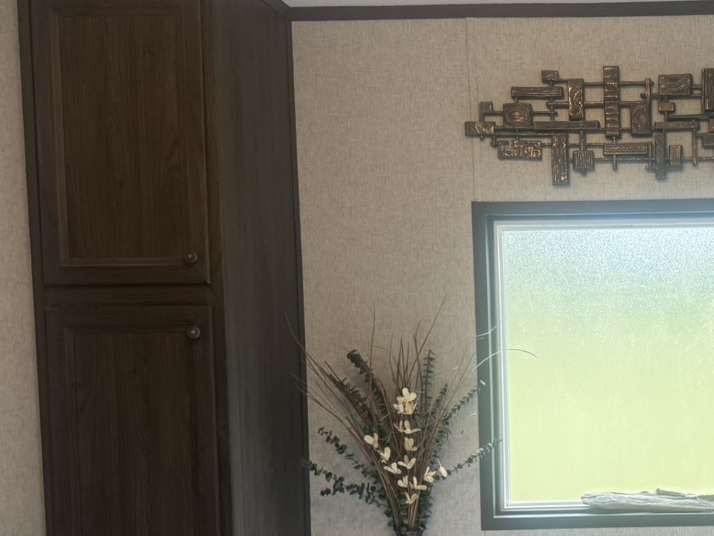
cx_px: 659
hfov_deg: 33.9
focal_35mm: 53
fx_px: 1094
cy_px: 386
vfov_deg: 27.3
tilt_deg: -3.5
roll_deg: +1.1
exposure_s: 1/120
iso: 160
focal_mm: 6.76
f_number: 1.78
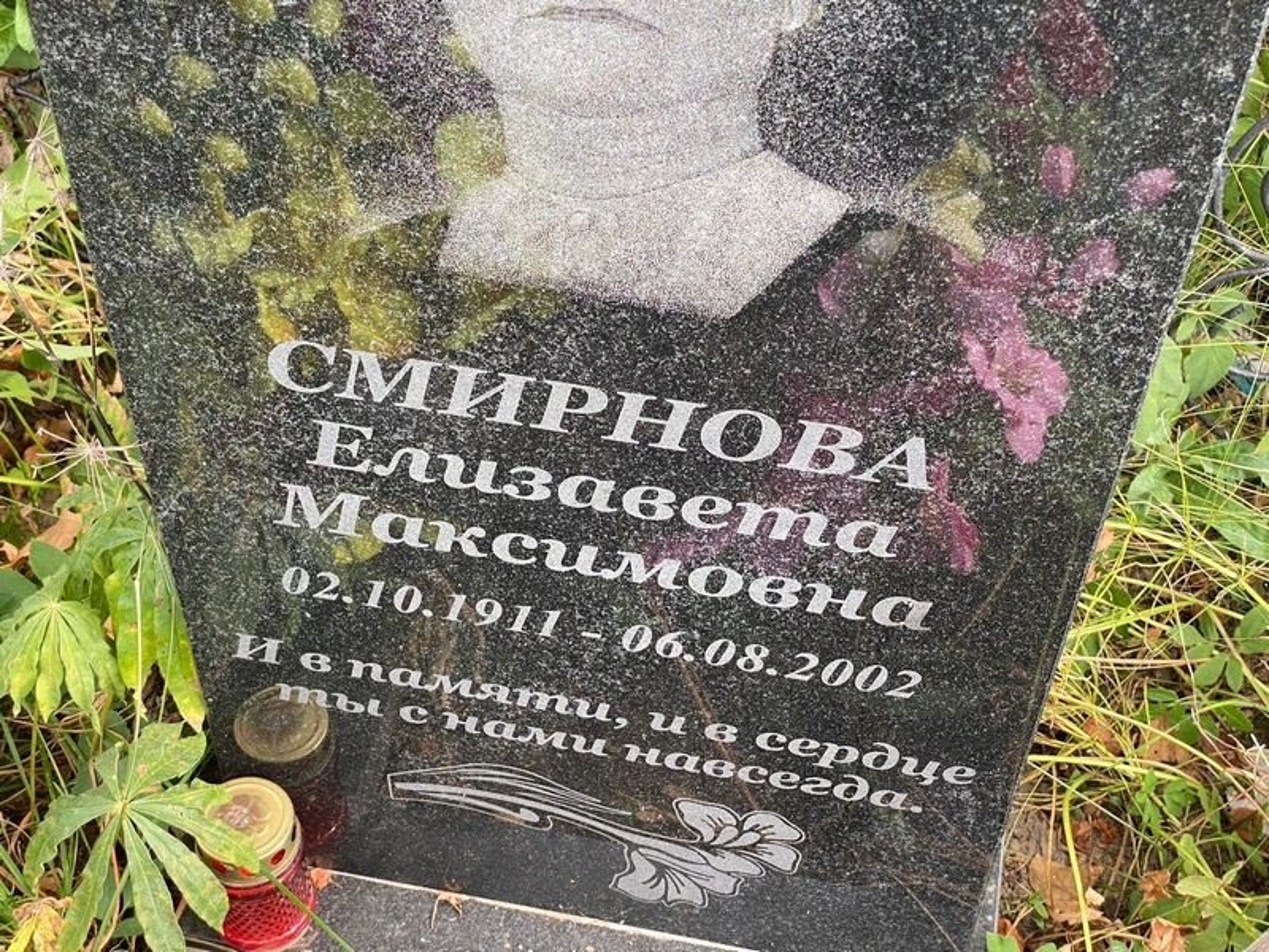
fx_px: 1906
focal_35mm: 52
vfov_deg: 28.0
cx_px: 634
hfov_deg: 36.8
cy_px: 476
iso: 40
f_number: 2
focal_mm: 6
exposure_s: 1/122
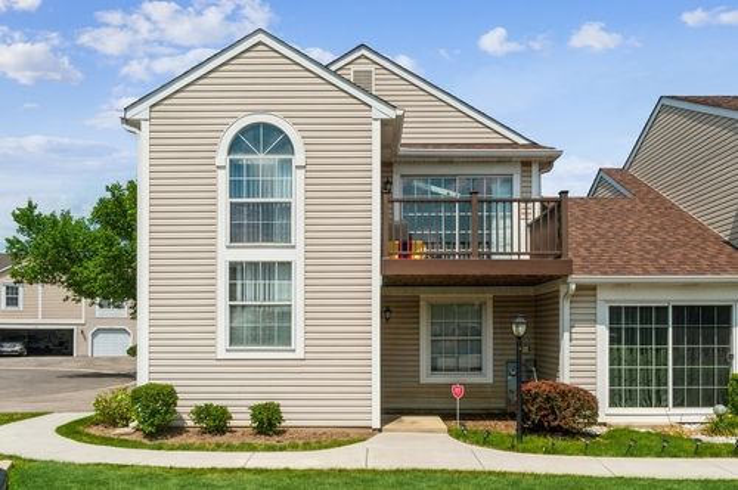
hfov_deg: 67.4
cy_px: 245
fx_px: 553
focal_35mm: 27
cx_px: 369
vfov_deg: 47.8
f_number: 8
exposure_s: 1/2500
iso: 200
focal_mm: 27
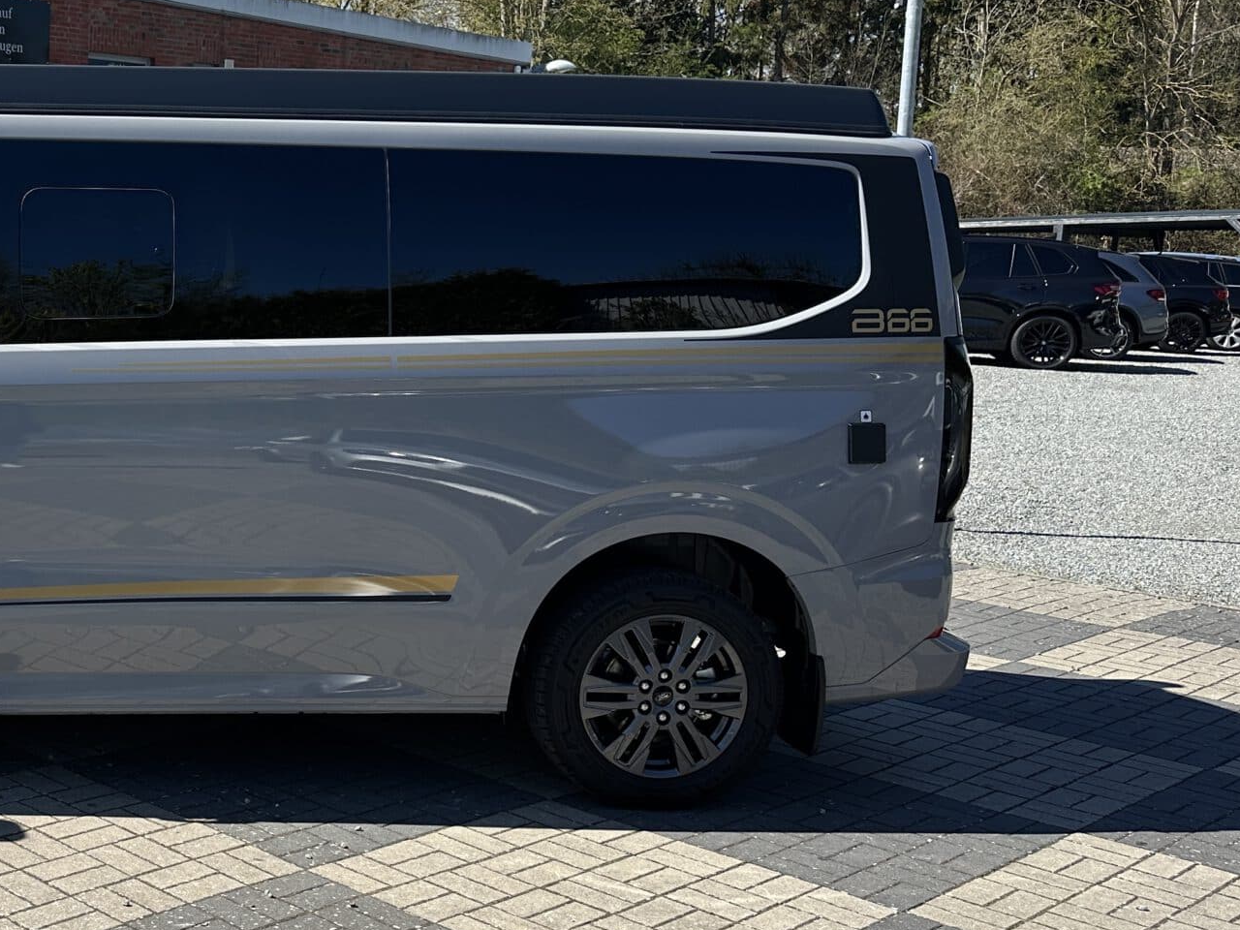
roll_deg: -2.1
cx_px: 87
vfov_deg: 30.3
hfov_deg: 36.7
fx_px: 1719
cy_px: 446
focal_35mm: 48
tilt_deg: -7.1
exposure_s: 1/2882
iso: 80
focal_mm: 6.86
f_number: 1.78
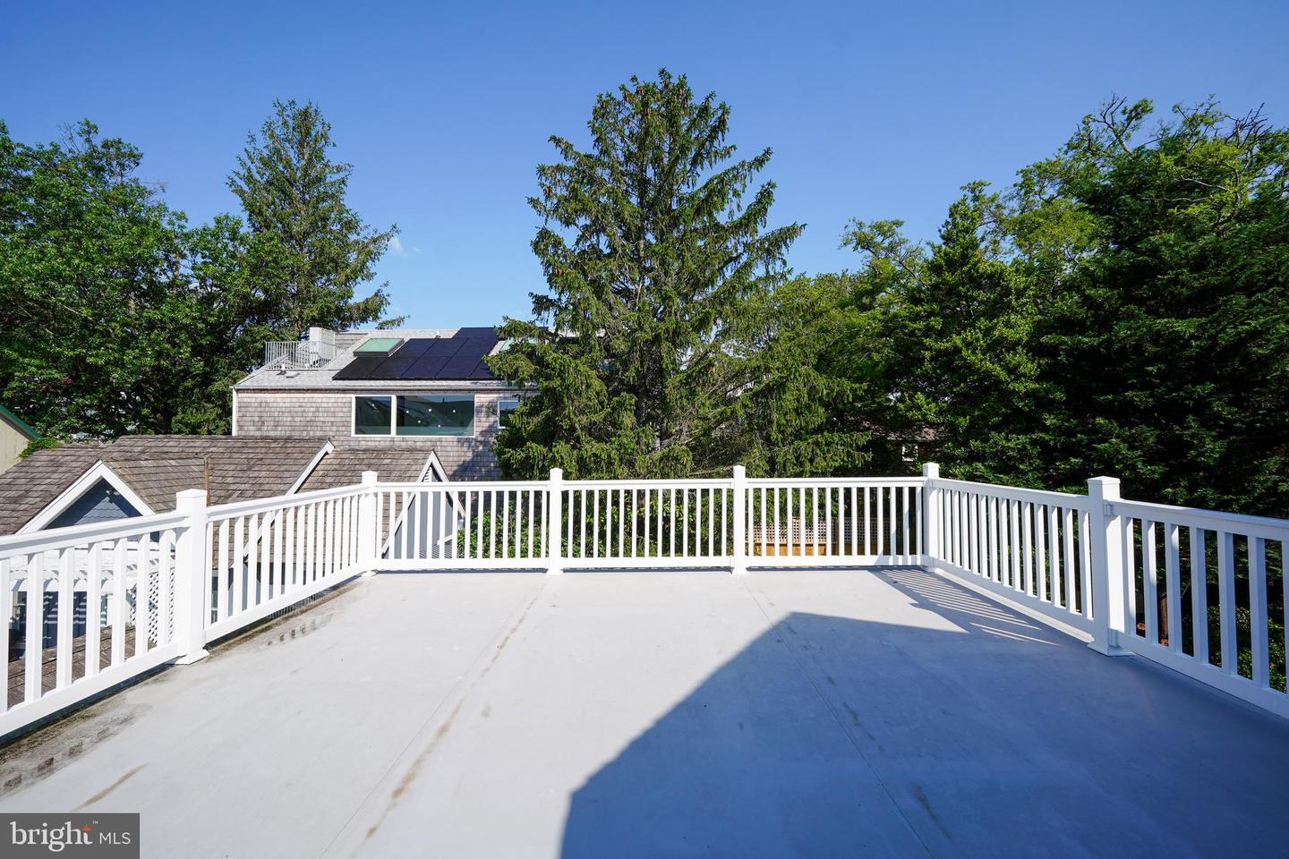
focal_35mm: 15
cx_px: 644
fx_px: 537
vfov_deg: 77.3
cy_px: 430
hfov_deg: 100.4
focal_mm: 10
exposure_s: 1/320
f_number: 8
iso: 100
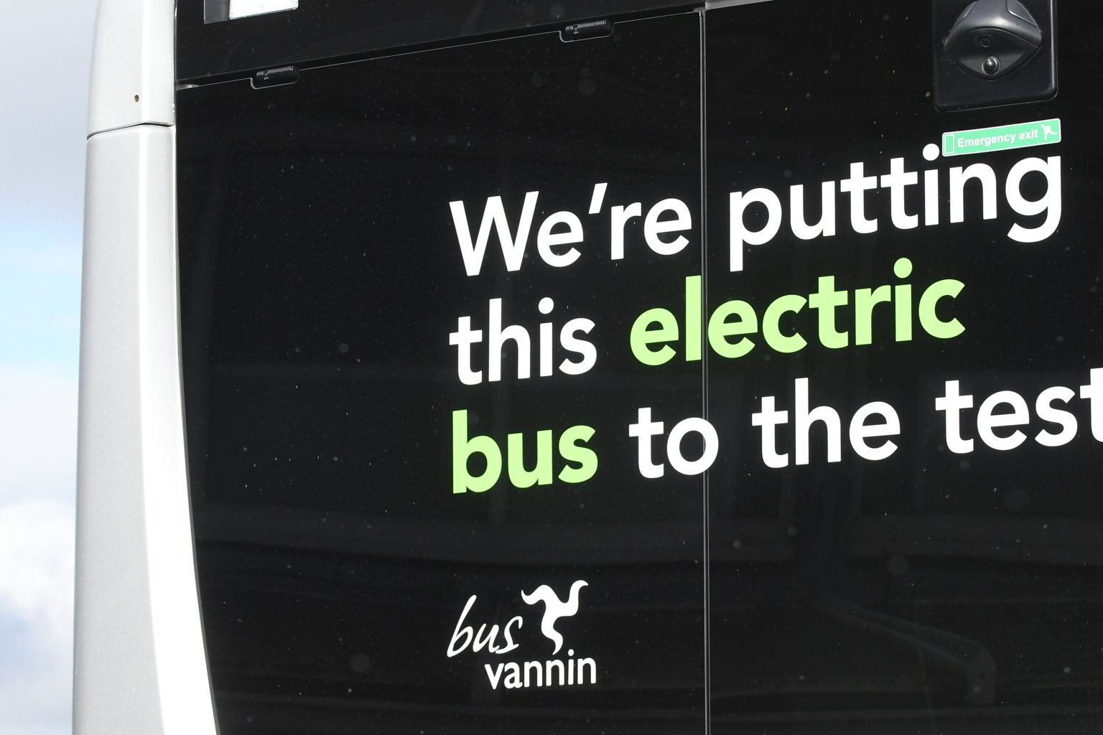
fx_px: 4289
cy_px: 363
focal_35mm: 140
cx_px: 666
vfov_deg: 9.8
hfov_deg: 14.6
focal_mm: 70
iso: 1000
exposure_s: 1/1000
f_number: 16
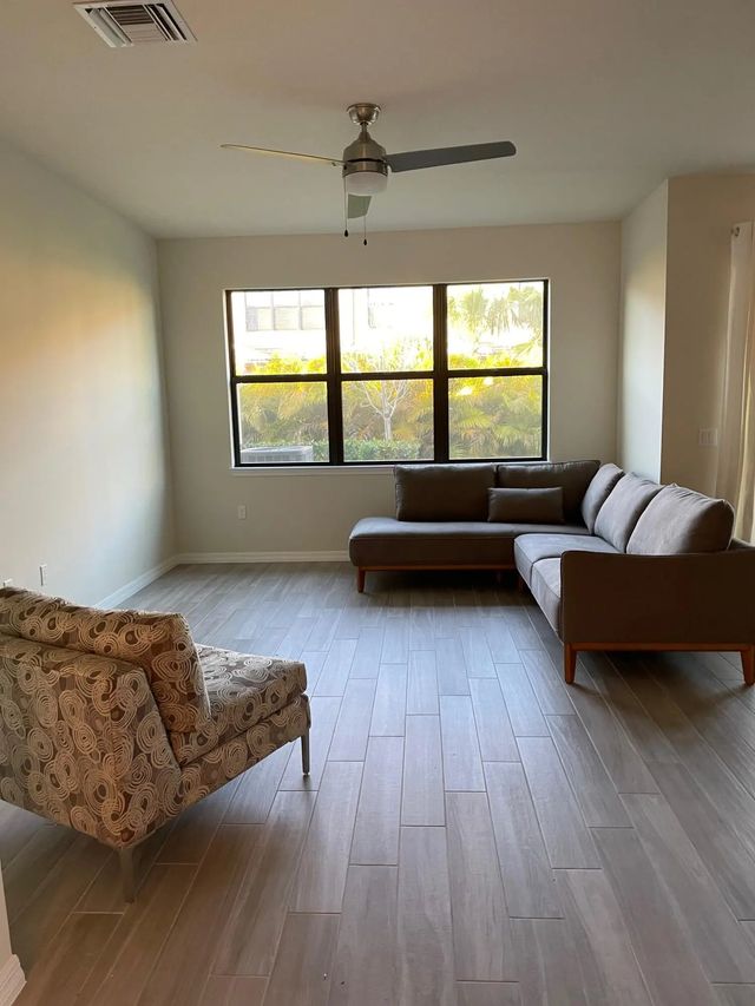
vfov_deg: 67.3
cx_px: 378
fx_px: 756
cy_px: 503
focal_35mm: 26
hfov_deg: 53.1
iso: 160
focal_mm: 4.2
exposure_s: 1/60
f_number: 1.6
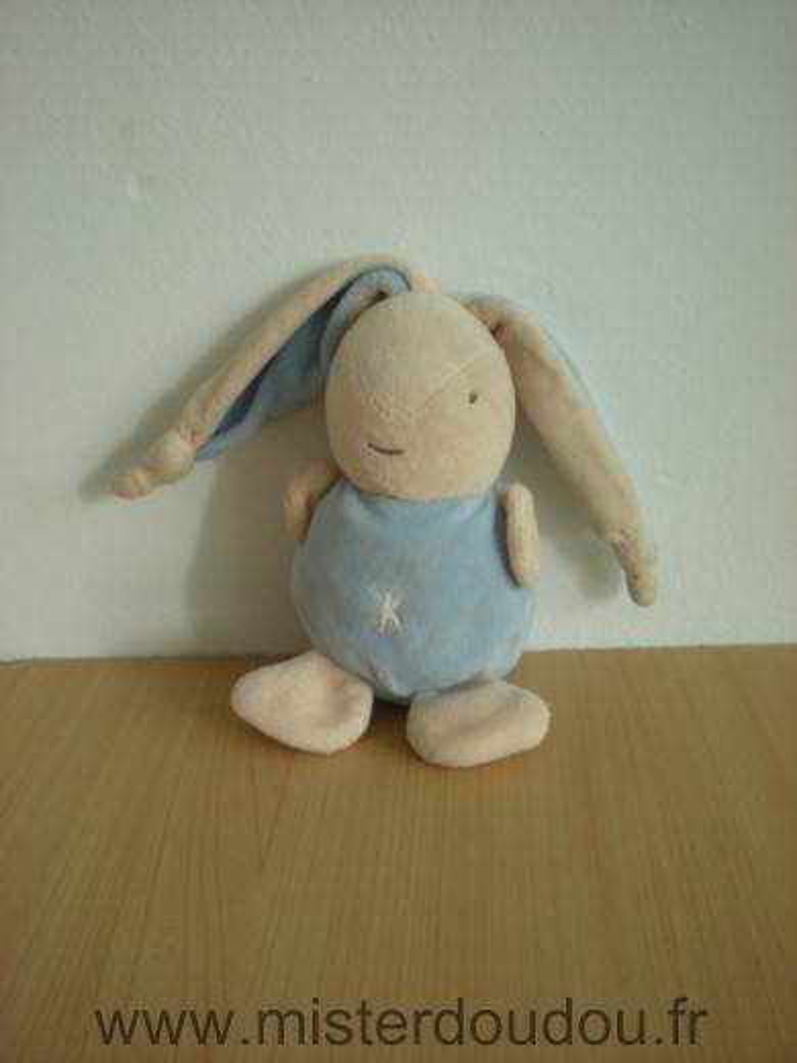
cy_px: 532
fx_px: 1167
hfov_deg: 37.7
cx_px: 398
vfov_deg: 49.0
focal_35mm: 38
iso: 187
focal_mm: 6.3
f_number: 3.1
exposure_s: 1/61.2
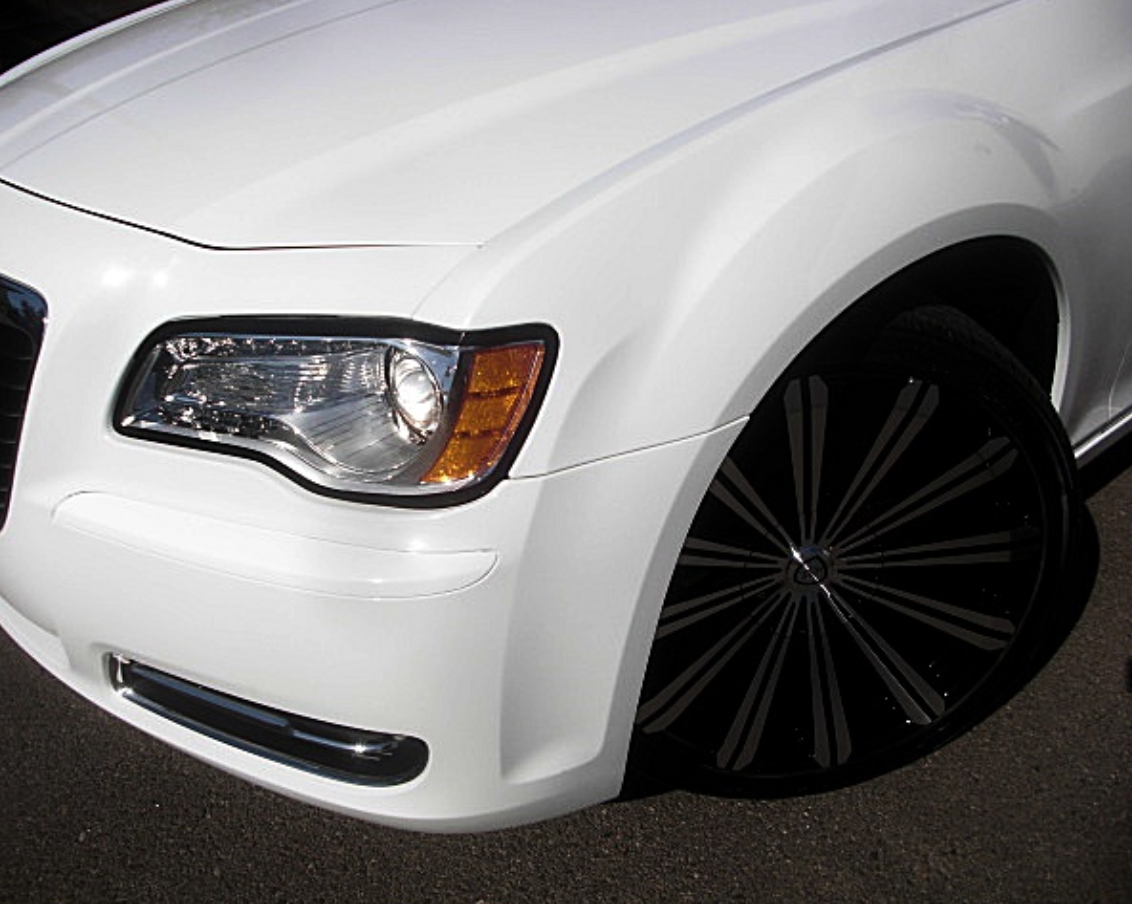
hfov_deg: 47.9
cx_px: 535
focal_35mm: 38
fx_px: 1272
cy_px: 451
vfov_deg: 39.1
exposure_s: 1/320
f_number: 7.9
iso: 50
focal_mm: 6.3
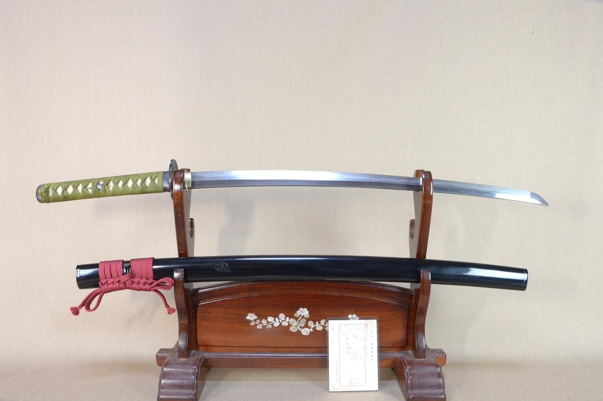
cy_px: 200
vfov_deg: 43.5
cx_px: 302
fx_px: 502
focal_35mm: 30
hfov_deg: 62.0
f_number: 11
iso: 400
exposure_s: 1/2
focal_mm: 20
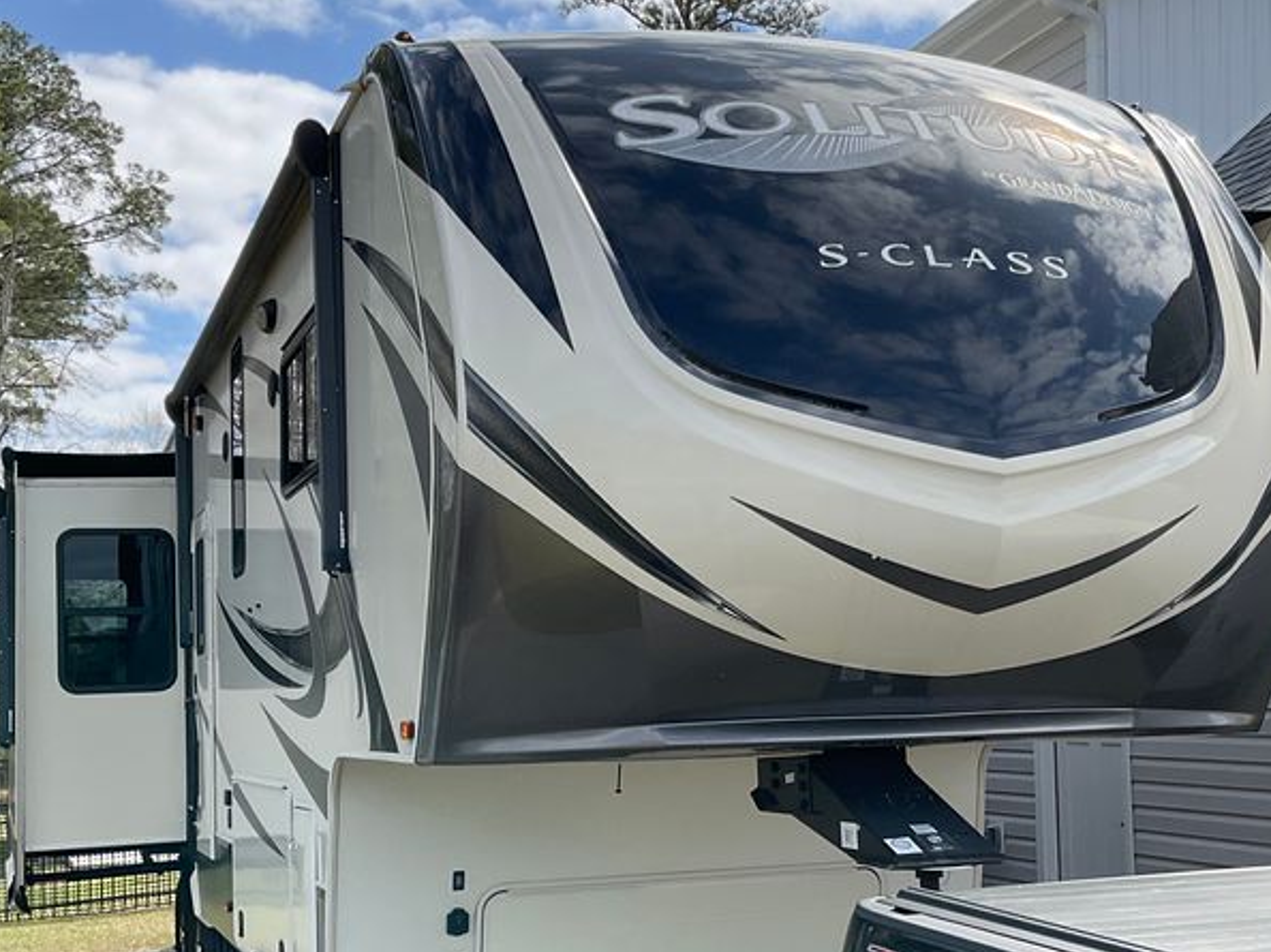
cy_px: 580
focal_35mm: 50
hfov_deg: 38.1
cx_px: 710
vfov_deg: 29.0
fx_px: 1835
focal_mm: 3
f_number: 1.8
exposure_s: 1/1168
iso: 16
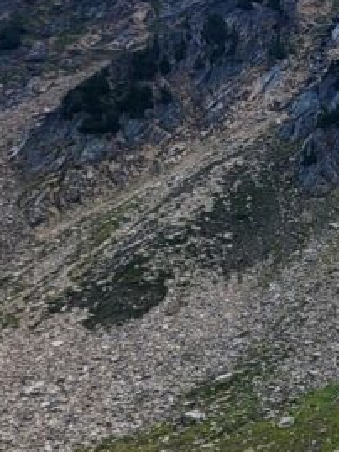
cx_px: 799
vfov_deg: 19.5
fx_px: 1292
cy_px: 66
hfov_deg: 12.1
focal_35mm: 99
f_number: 1.8
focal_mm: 5.4
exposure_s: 1/2000
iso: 40
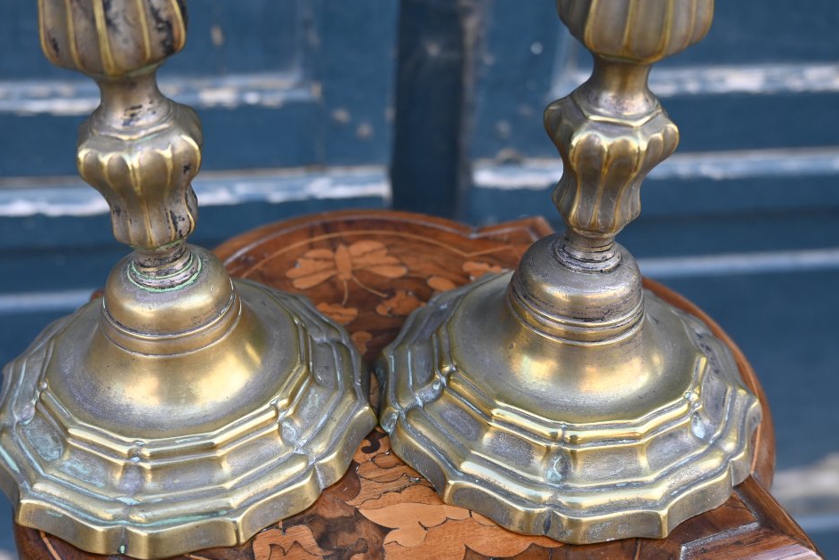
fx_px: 979
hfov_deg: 46.3
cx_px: 380
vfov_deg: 31.9
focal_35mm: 42
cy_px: 296
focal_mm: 22
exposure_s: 1/250
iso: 280
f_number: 4
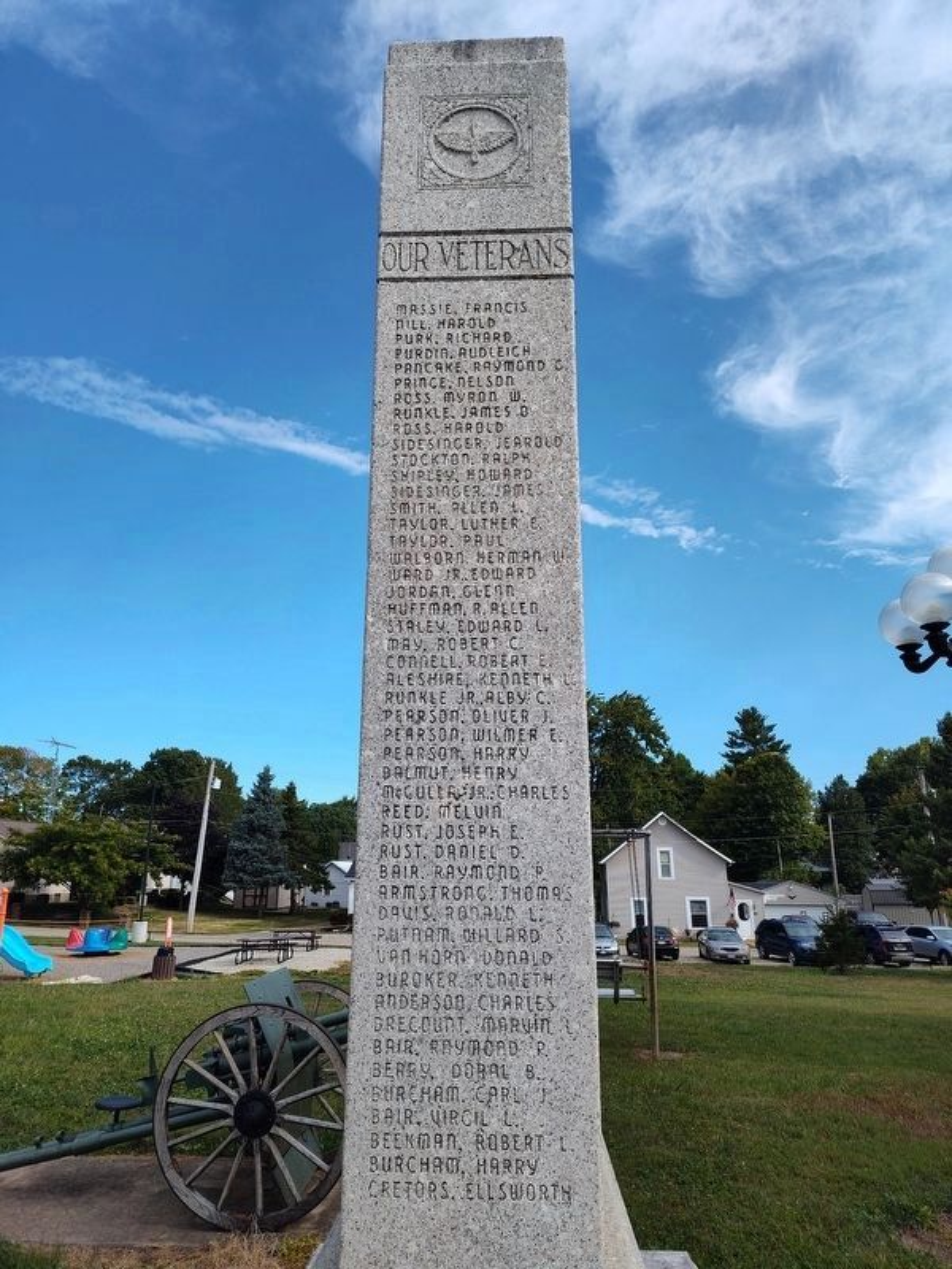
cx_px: 476
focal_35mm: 23
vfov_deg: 73.9
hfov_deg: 58.9
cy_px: 634
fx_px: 843
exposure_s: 1/954
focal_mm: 5.56
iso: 100
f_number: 1.8
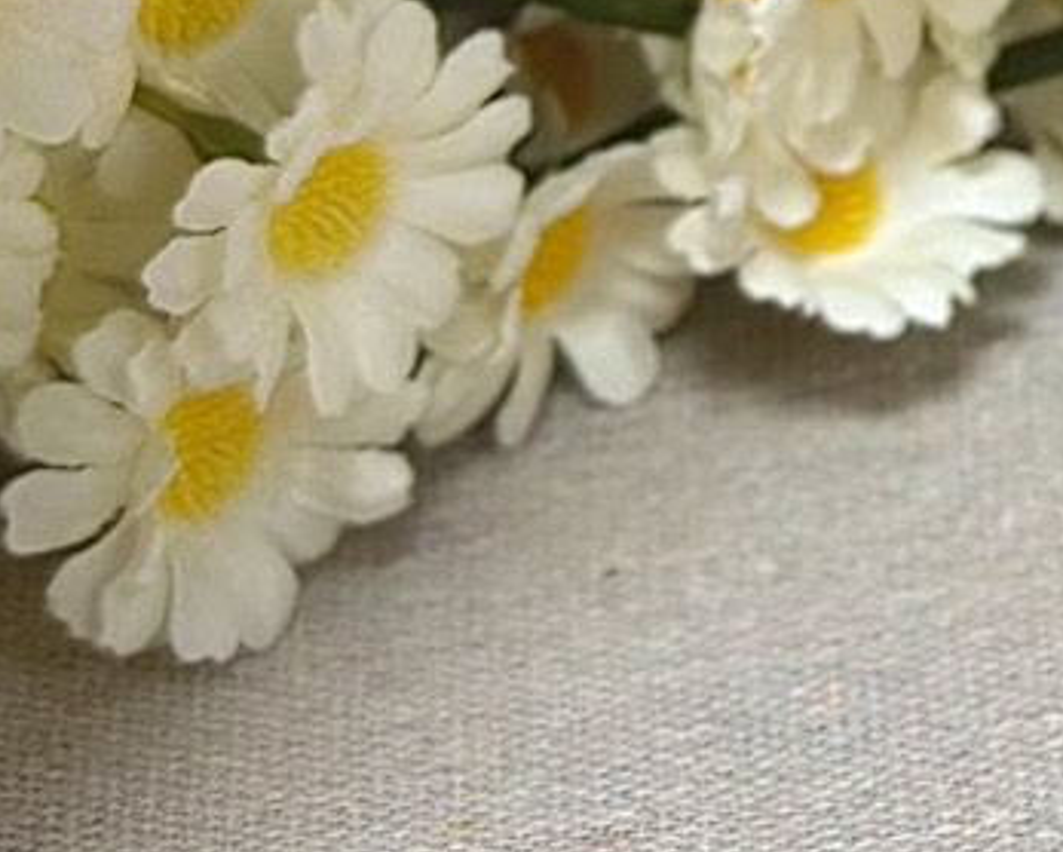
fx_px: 7649
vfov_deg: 6.2
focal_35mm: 243
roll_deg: +0.8
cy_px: -668
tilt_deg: -24.7
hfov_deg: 7.4
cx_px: 2604
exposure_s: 1/60
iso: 80
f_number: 1.78
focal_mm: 6.86
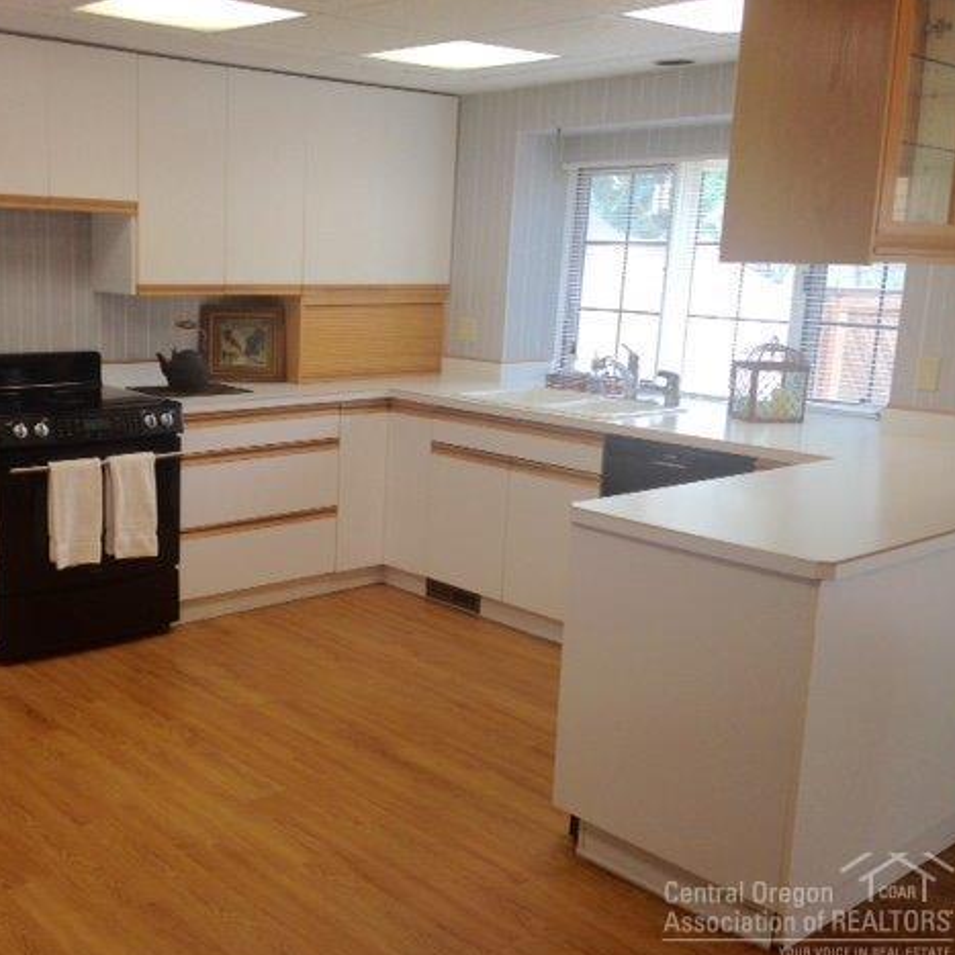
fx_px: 1249
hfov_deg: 41.3
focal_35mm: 40
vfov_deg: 41.9
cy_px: 489
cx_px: 319
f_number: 2.4
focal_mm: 4.12
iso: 50
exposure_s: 1/40
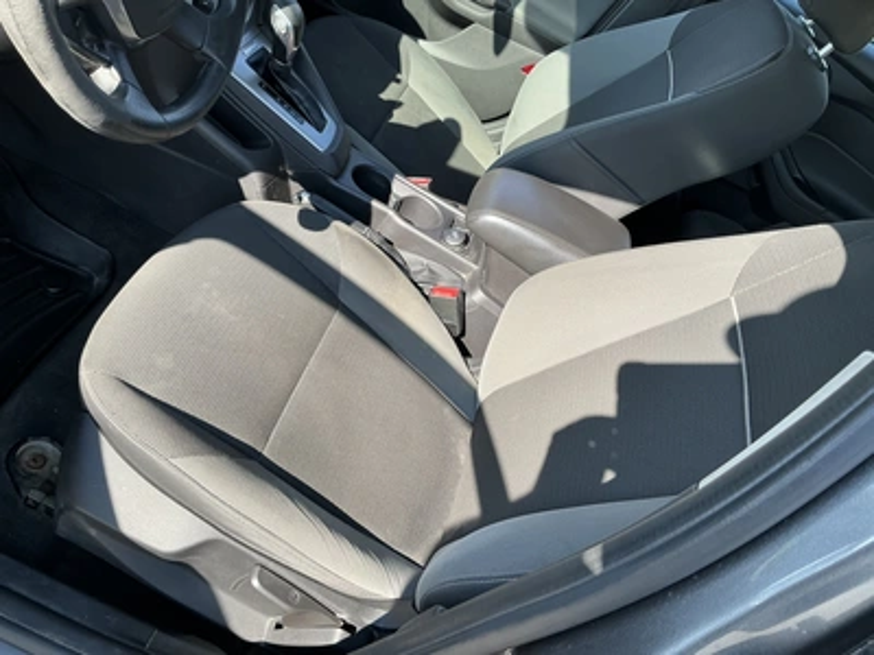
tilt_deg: -41.6
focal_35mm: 28
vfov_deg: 49.7
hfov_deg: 63.4
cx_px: 437
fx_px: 707
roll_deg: -36.1
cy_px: 328
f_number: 1.8
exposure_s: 1/264
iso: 25
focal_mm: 3
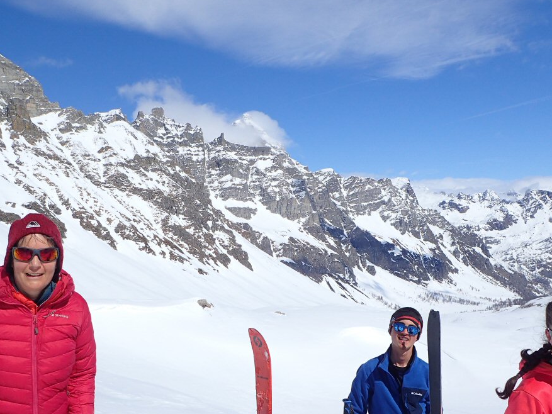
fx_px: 606
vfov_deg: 37.6
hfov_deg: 48.9
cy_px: 249
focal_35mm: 38
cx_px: 255
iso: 100
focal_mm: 4.5
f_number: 8
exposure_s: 1/500
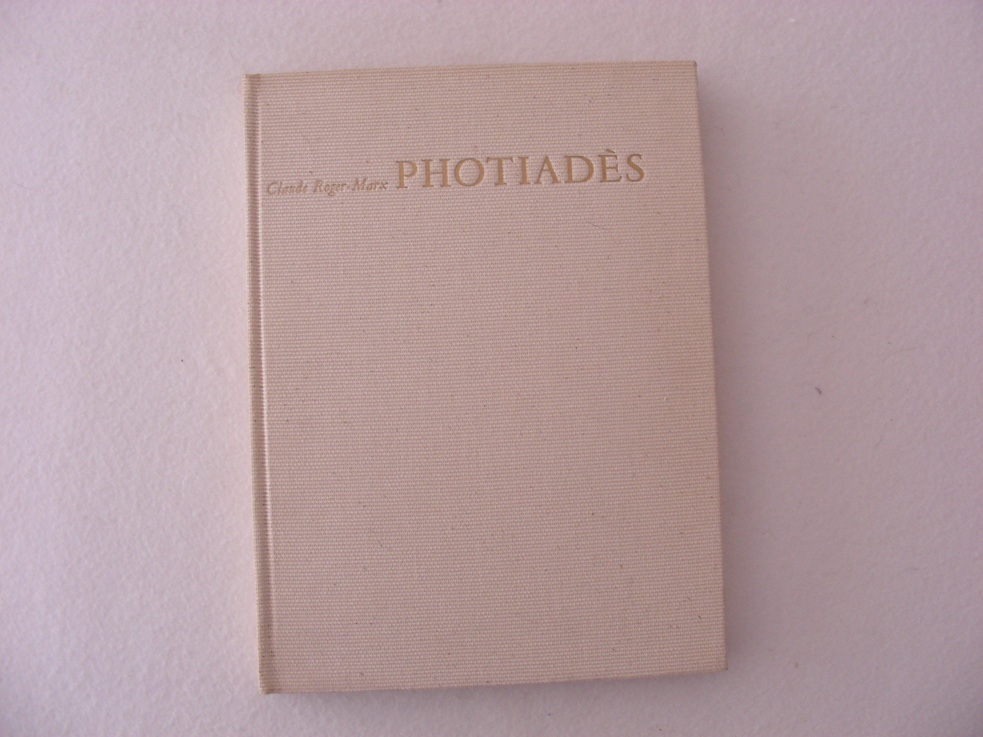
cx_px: 492
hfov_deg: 49.0
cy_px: 368
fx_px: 1079
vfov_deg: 37.7
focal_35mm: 38
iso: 106
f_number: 3.5
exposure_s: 1/29.8
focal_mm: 6.3
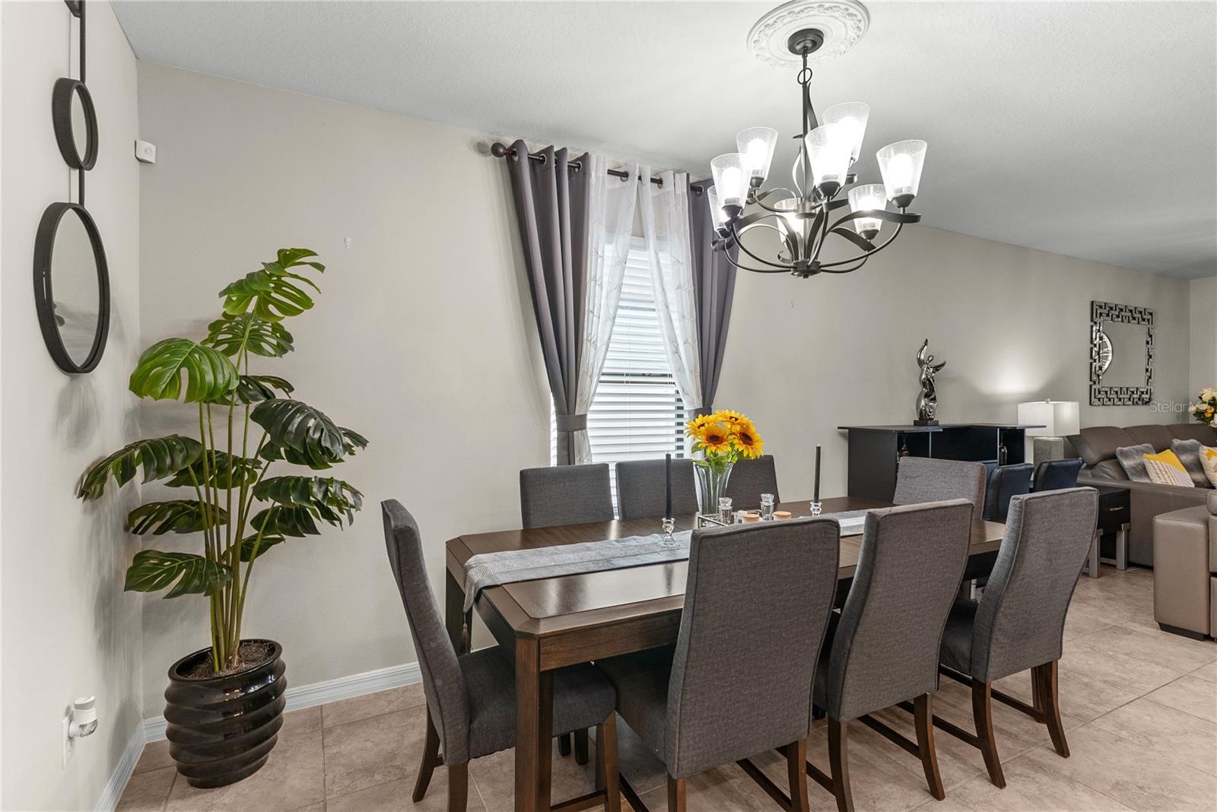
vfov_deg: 70.5
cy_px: 406
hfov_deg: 93.3
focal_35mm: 17
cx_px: 608
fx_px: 575
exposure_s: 1/6
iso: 400
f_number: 8
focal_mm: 17
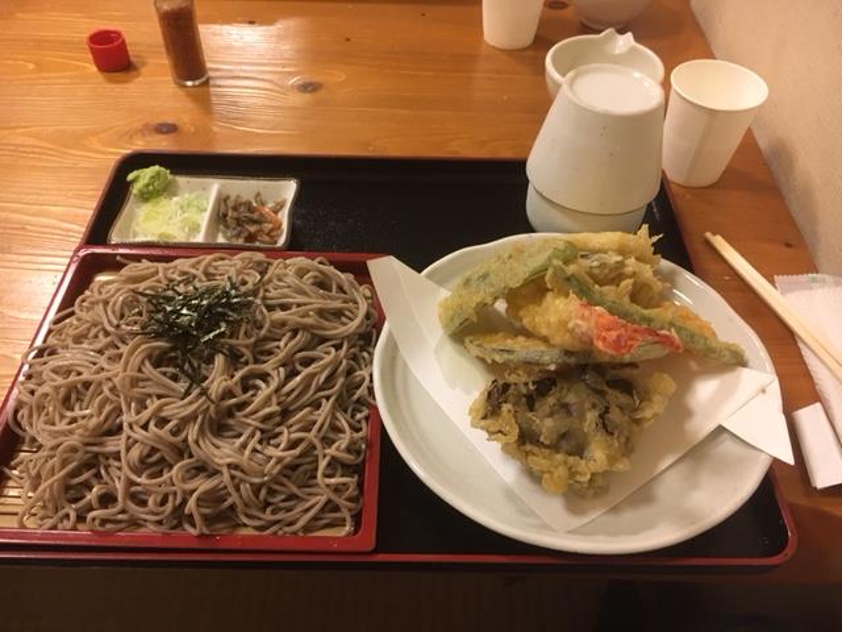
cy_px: 316
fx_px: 705
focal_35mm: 29
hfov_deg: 61.7
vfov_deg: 48.2
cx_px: 421
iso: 200
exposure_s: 1/20
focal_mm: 4.15
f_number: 2.2
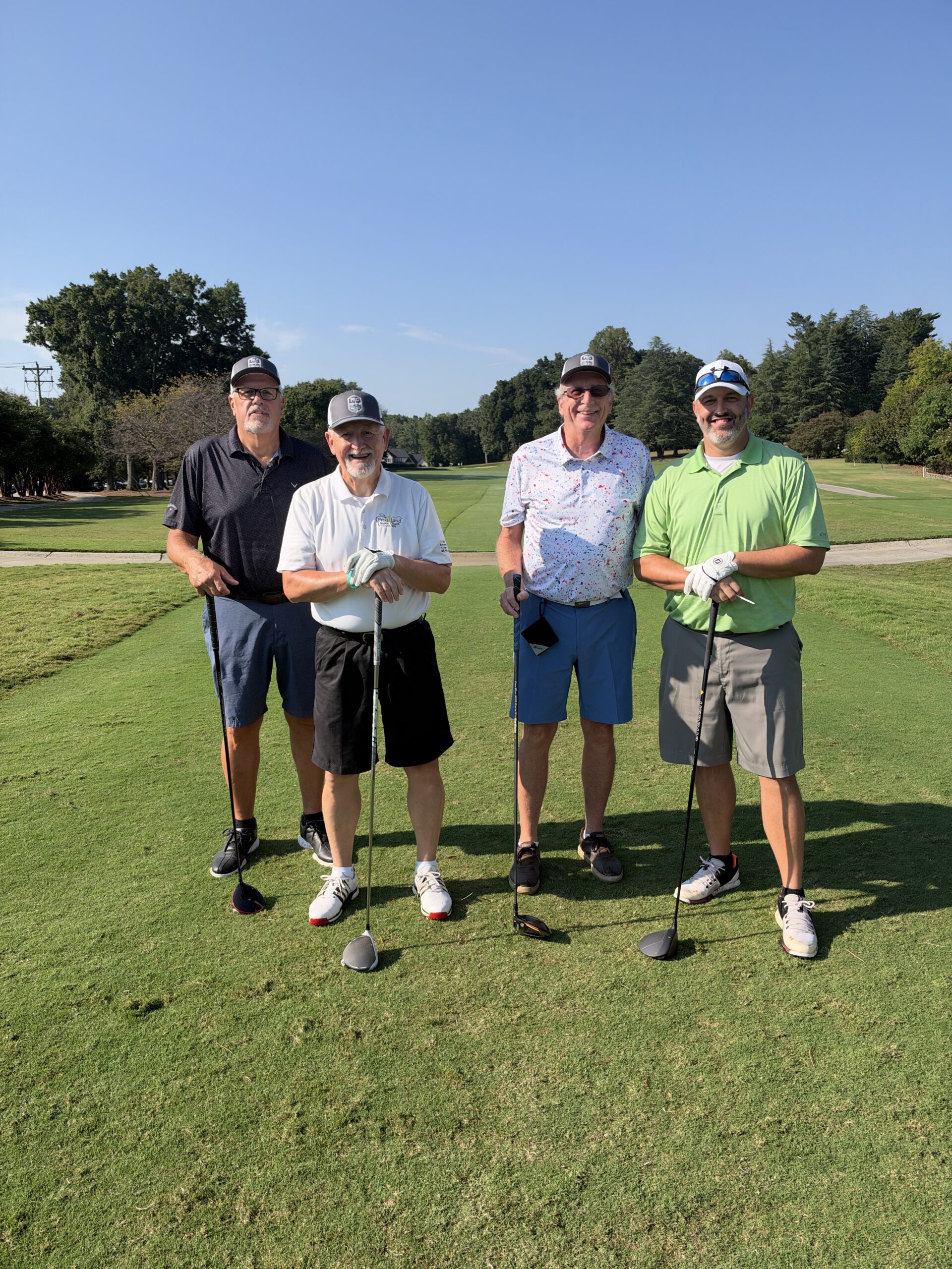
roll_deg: +0.0
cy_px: 634
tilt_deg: -10.6
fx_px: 880
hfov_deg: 56.8
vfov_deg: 71.6
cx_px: 476
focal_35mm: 24
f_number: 1.8
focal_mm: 6.93
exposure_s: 1/2976
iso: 64
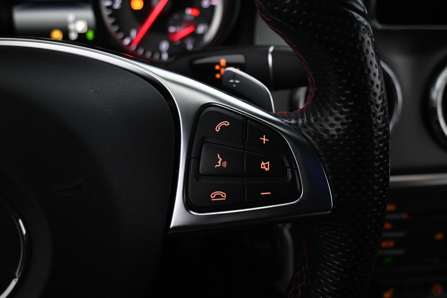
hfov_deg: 53.1
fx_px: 447
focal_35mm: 36
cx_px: 224
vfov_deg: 36.9
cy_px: 149
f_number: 4.2
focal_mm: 24
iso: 3600
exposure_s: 1/40
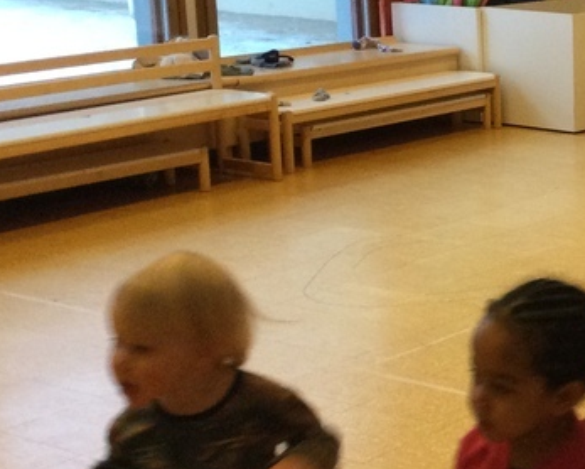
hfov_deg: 19.1
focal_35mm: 93
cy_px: 248
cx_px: 744
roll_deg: -1.6
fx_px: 1611
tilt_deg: -14.3
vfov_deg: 16.6
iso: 50
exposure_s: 1/33
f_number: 2.4
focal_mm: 3.3
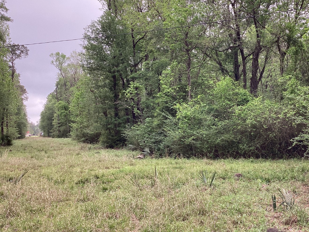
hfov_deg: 48.6
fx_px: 339
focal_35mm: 38
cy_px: 90
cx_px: 189
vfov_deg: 37.5
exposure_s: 1/122
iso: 25
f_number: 2.4
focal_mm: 3.3
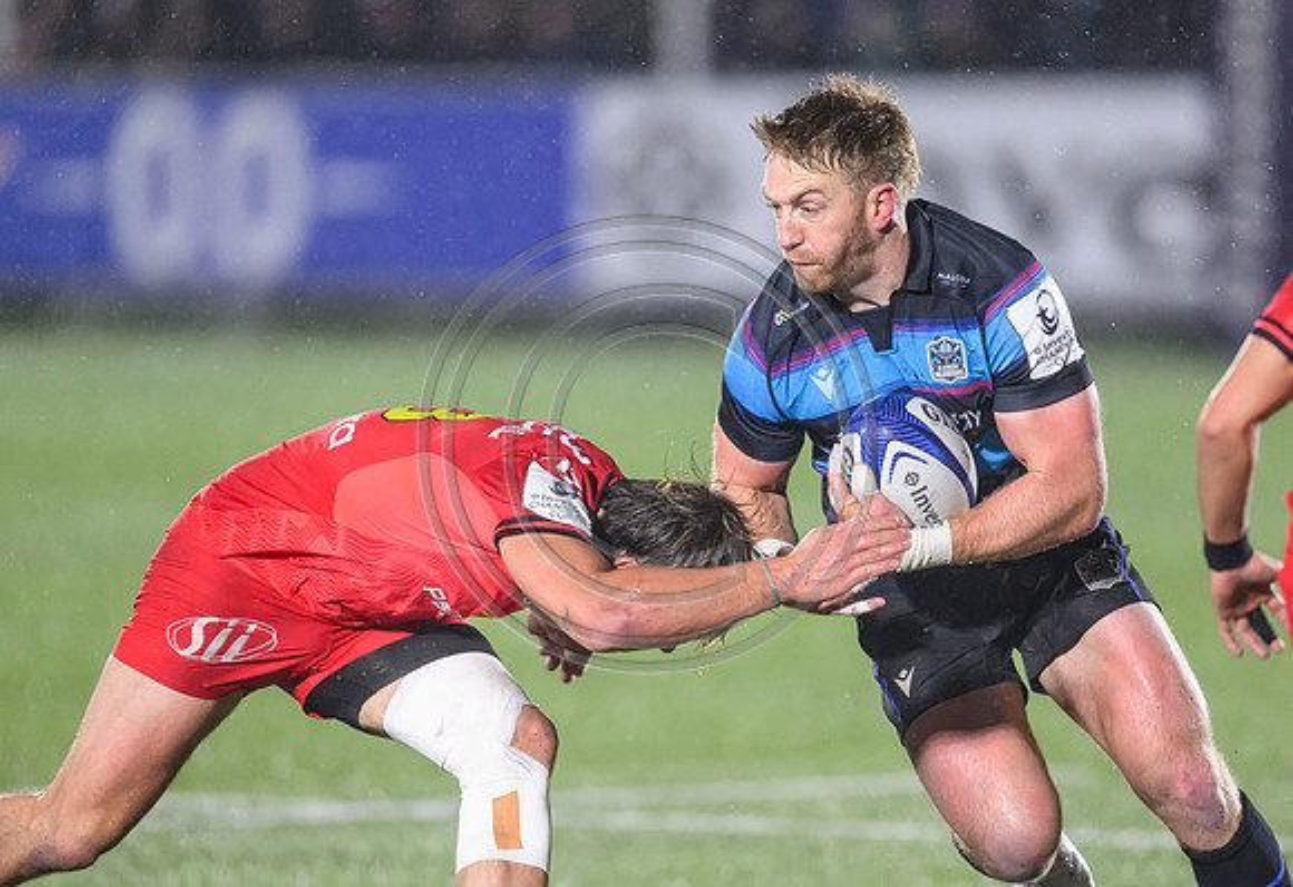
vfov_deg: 2.5
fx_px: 19969
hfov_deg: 3.7
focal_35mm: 551
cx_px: 831
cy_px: 469
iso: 5000
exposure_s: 1/2000
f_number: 3.2
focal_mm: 400
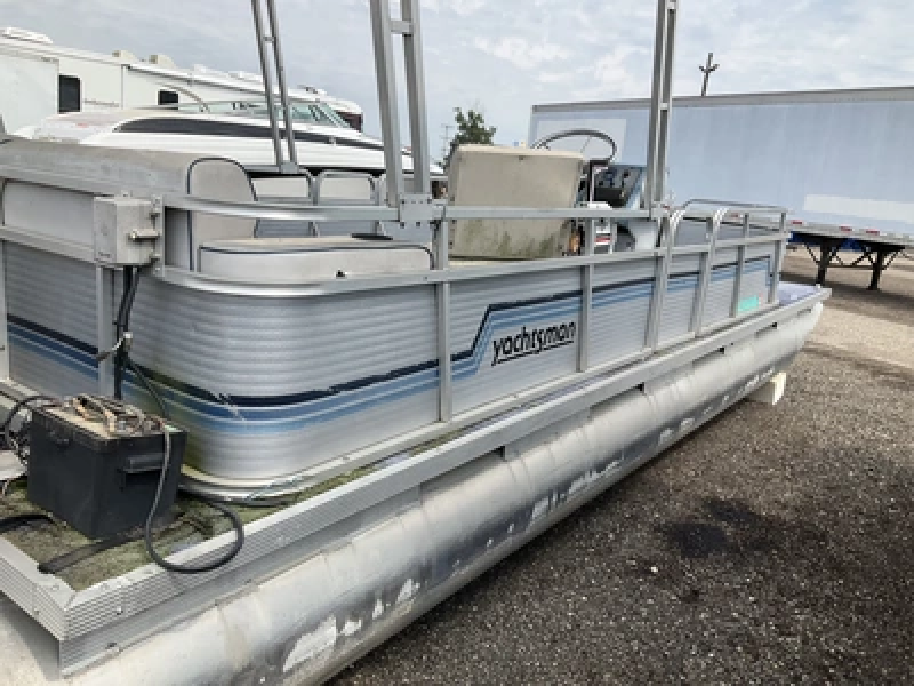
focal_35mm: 29
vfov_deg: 48.2
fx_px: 766
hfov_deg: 61.7
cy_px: 343
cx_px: 457
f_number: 1.8
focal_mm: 3
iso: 25
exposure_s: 1/1250
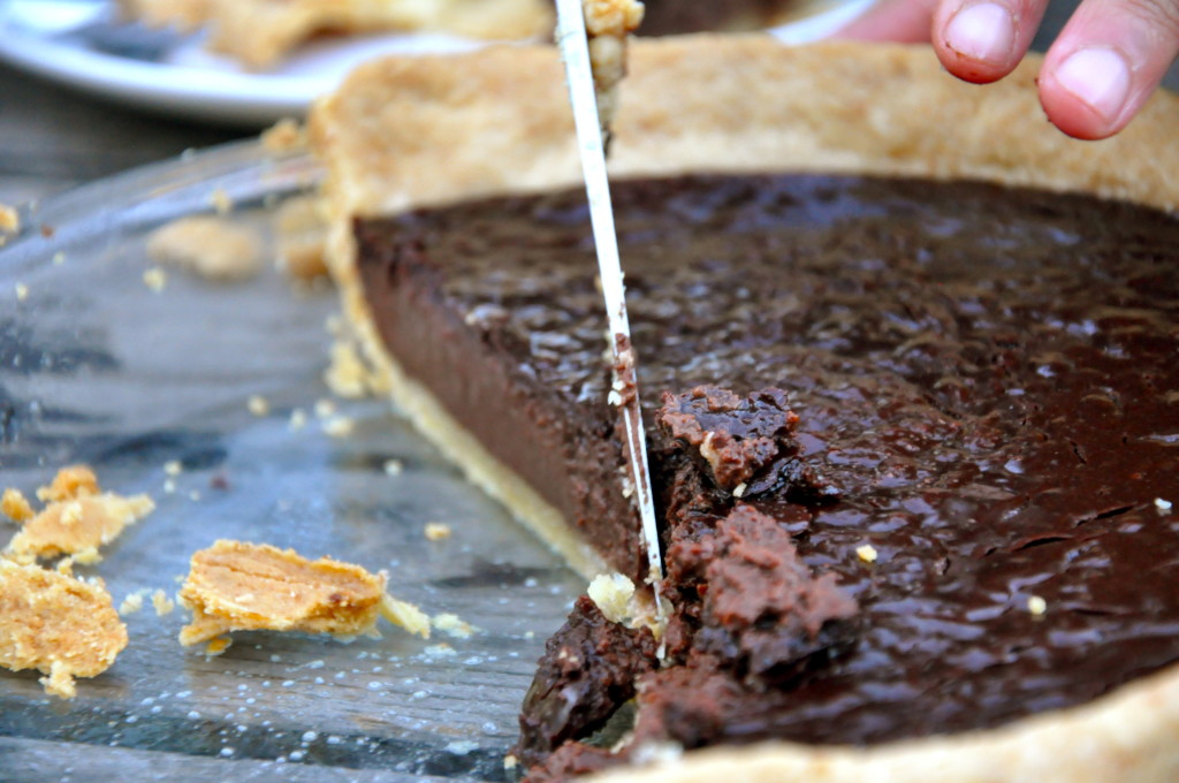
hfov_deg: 13.1
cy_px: 392
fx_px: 5152
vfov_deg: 8.7
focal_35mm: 158
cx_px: 590
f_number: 5.6
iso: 1600
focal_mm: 105
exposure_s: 1/60
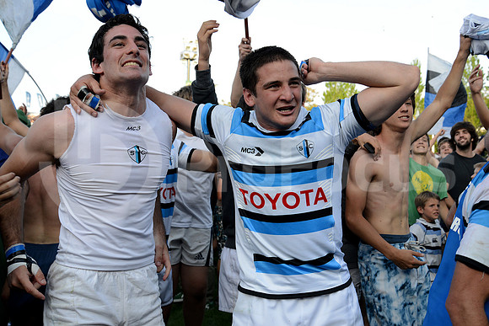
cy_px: 163
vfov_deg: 36.9
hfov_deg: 53.1
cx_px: 244
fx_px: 489
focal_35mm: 36
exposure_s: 1/500
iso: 640
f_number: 5.6
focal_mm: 36
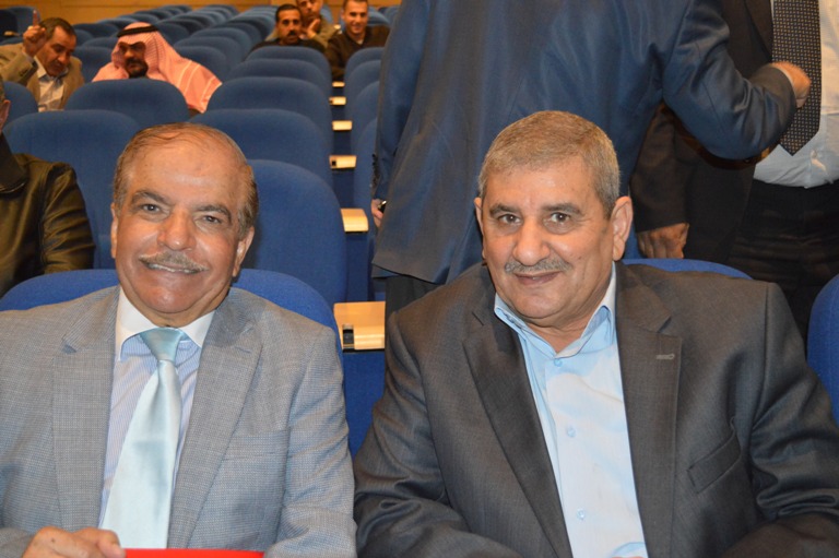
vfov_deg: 31.9
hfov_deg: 46.4
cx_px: 420
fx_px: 978
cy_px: 279
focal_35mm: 42
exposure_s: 1/60
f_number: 4.2
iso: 3200
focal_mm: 28
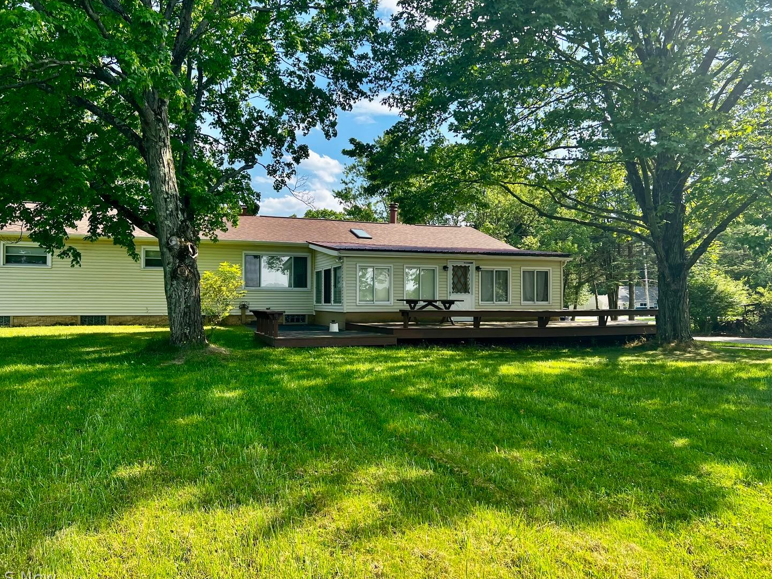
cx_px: 376
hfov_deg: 65.3
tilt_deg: +0.7
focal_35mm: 27
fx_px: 602
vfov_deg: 51.4
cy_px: 291
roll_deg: -0.7
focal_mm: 5.7
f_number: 1.5
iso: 50
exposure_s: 1/1224
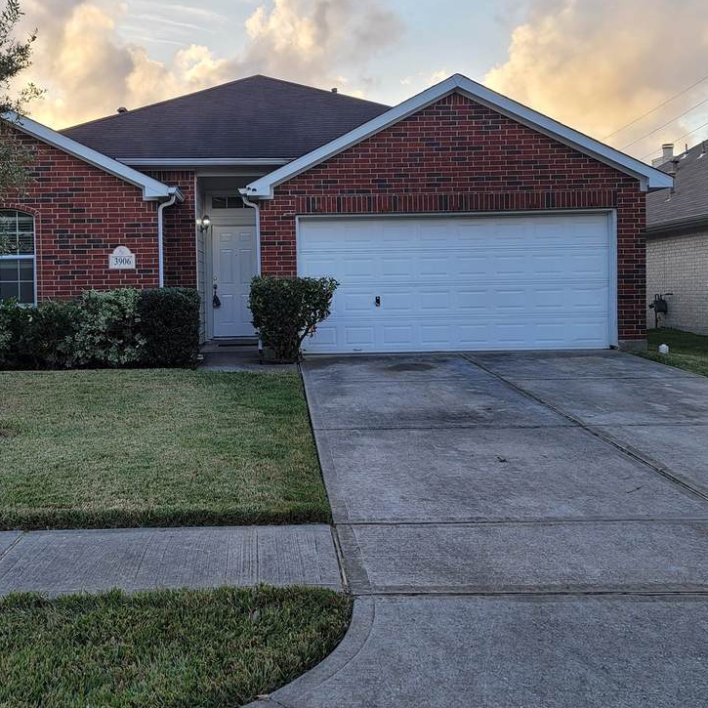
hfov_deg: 42.6
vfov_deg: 42.8
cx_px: 274
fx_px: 902
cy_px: 311
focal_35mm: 39
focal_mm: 7
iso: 20
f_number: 1.8
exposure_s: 1/151
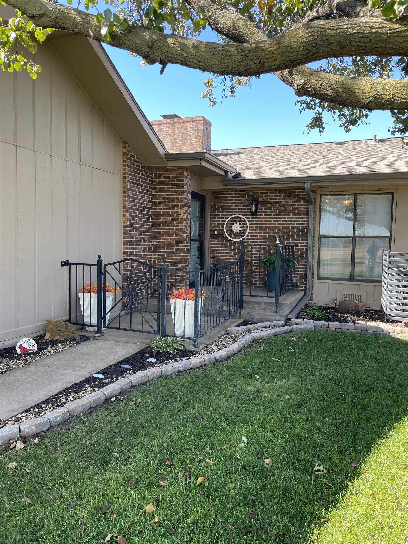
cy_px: 272
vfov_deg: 67.3
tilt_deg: -4.3
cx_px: 204
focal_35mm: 26
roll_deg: -1.6
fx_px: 409
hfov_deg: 53.1
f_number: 1.6
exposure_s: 1/208
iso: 32
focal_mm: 4.2
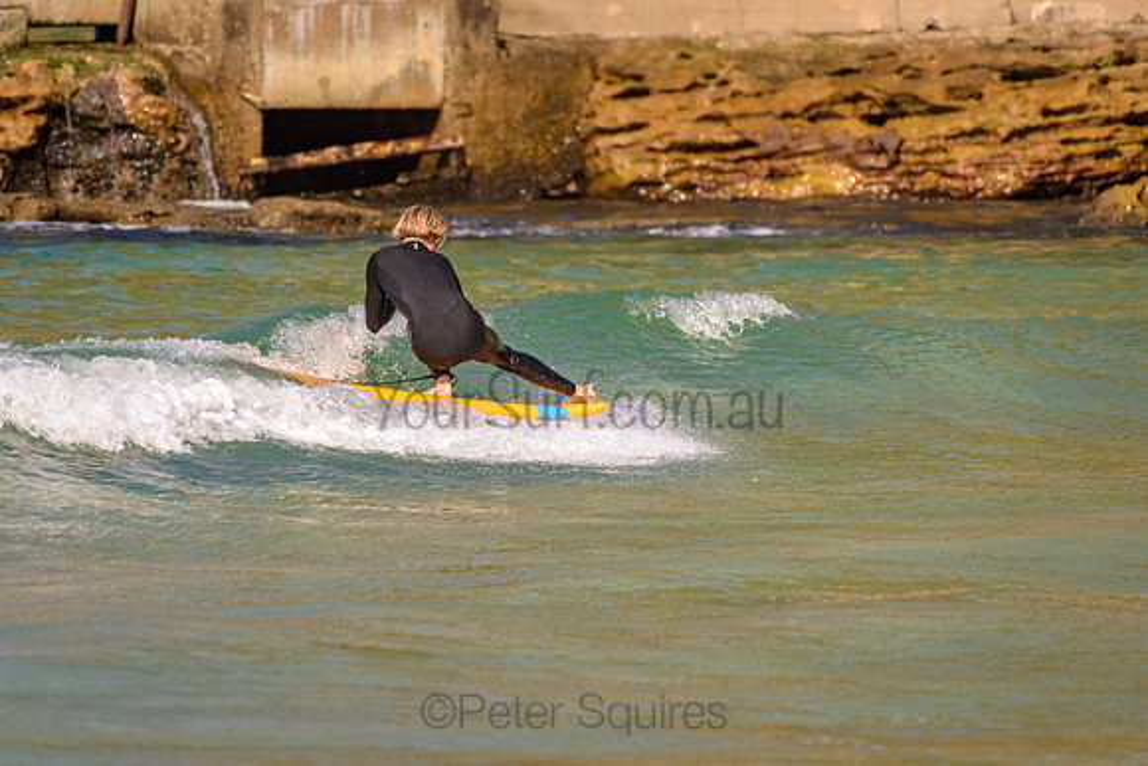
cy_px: 296
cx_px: 451
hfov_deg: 3.4
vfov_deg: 2.2
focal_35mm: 613
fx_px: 19563
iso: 180
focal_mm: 500
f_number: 5.6
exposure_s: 1/2000
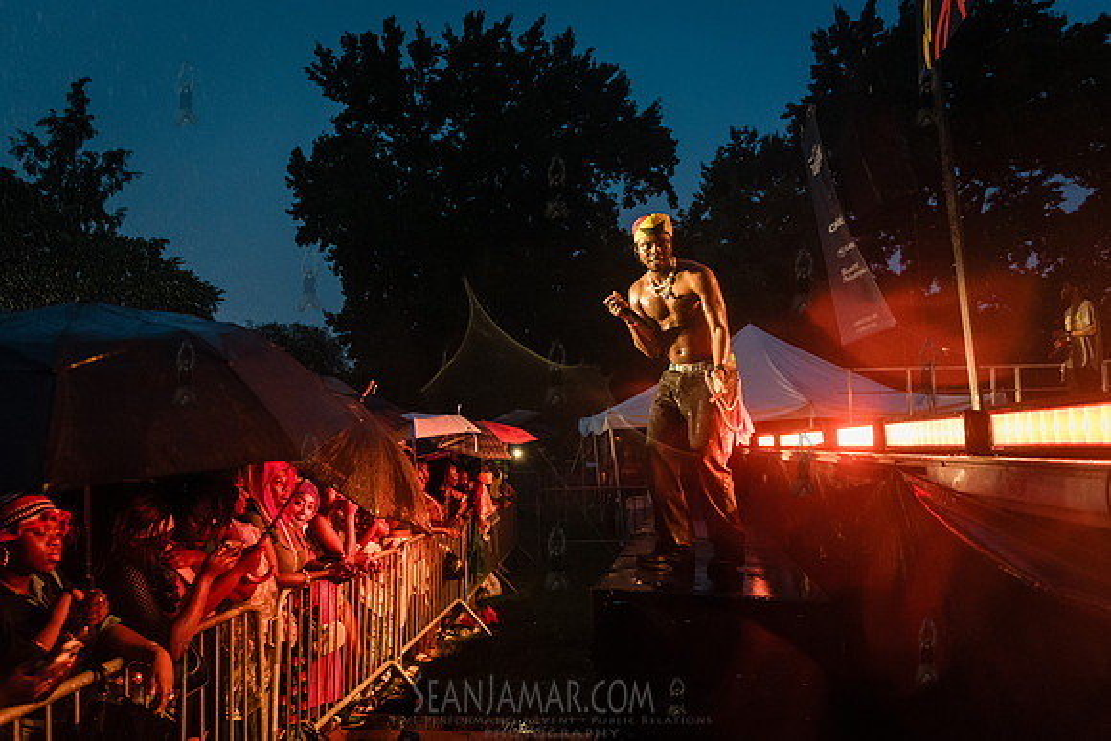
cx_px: 556
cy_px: 370
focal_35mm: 28
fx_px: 876
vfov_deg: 45.9
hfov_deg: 64.7
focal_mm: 26
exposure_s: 1/200
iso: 5000
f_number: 2.8
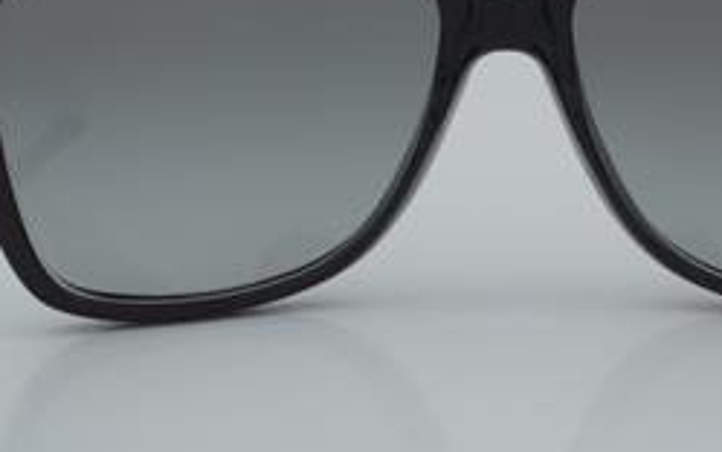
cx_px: 510
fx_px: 2655
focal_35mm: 135
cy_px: 116
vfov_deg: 9.7
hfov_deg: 15.4
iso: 100
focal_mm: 55
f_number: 32
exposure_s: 1/4
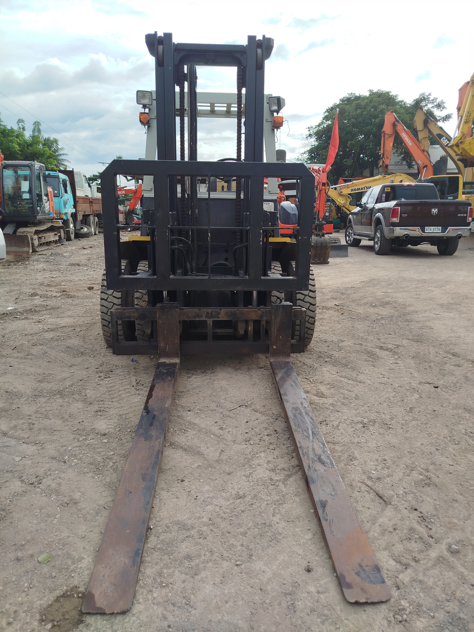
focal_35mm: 24
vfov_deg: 71.6
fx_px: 438
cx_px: 237
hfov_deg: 56.8
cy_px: 316
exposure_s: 1/664
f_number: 1.7
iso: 50
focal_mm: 5.31
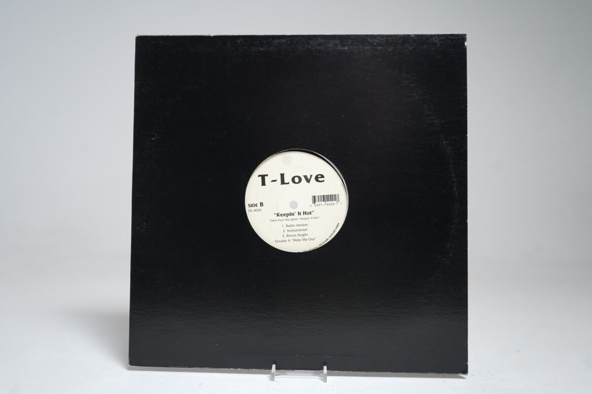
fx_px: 493
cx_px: 296
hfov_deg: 61.9
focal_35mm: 30
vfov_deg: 43.6
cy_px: 197
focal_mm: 30
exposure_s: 1/3
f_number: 5
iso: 64
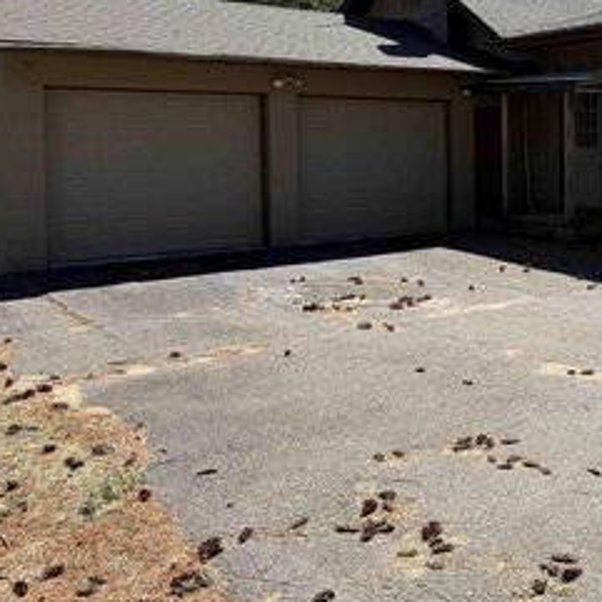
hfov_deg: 36.2
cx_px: 532
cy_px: 161
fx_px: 866
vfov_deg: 37.5
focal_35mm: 44
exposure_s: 1/2611
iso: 80
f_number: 1.78
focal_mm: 6.76
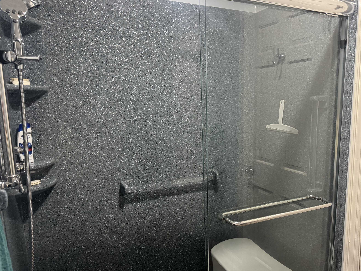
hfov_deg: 63.1
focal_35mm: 28
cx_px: 208
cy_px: 149
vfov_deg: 49.7
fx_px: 292
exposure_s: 1/60
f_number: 1.78
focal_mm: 6.76
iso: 320
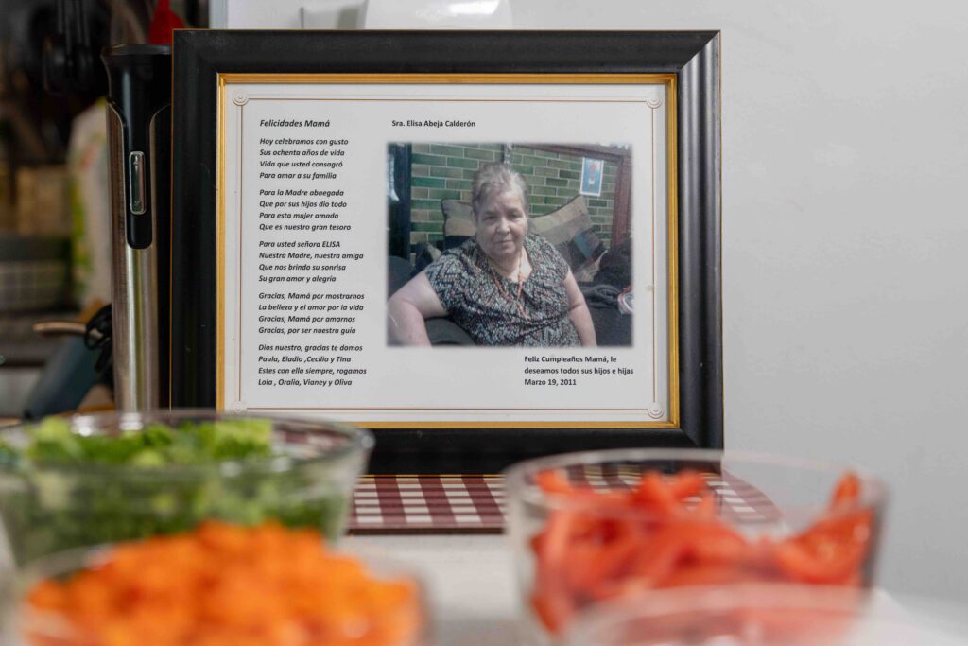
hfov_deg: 28.8
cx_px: 484
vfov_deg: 19.5
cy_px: 323
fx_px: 1882
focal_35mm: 70
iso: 640
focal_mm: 70
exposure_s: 1/250
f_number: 4
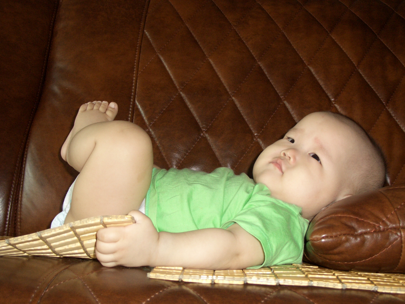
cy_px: 152
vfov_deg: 33.6
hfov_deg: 43.9
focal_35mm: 43
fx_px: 503
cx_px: 202
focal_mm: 9.2
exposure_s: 1/60
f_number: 3
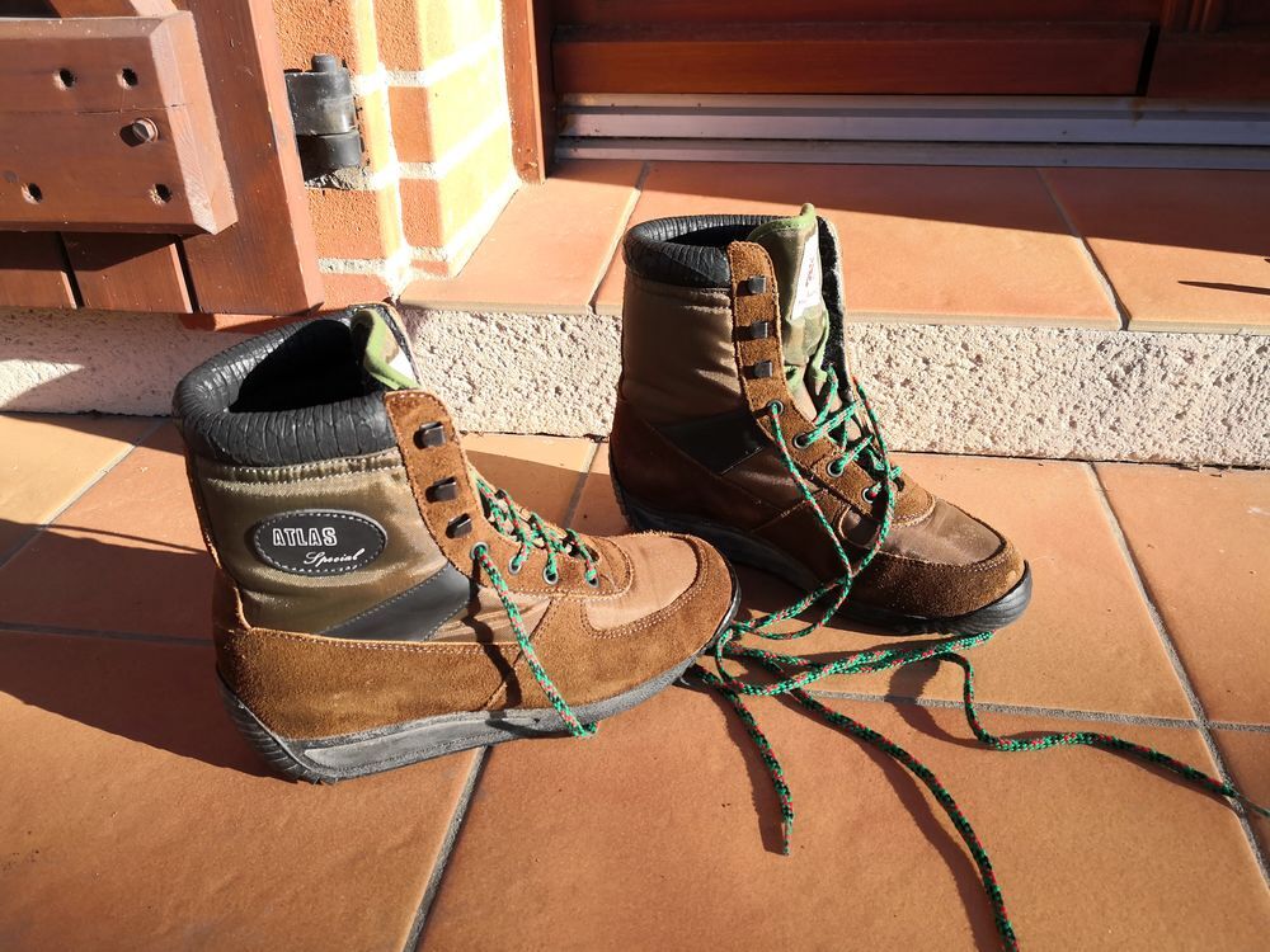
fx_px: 991
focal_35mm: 27
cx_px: 635
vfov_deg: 51.4
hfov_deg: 65.3
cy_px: 476
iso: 50
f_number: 1.6
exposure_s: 1/710
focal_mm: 3.95
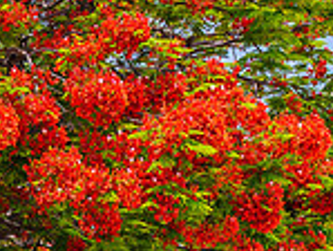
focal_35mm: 112
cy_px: 205
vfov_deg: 13.2
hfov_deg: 16.0
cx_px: -173
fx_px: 1078
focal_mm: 29
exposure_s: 1/200
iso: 64
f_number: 8
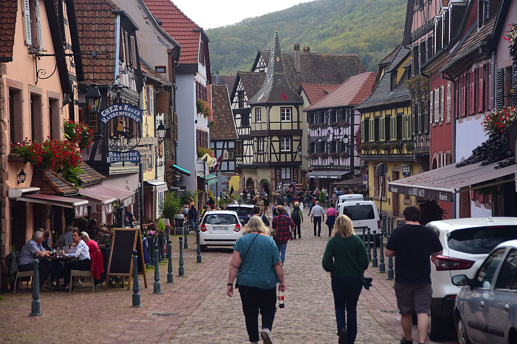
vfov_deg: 16.1
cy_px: 172
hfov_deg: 23.9
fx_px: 1221
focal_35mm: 85
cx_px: 258
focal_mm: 85
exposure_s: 1/100
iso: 200
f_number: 5.6
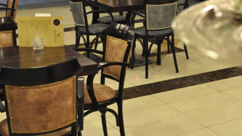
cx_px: 162
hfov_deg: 28.4
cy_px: 28
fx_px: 475
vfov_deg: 16.2
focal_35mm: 74
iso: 3200
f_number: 5.6
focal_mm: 25
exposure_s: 1/30
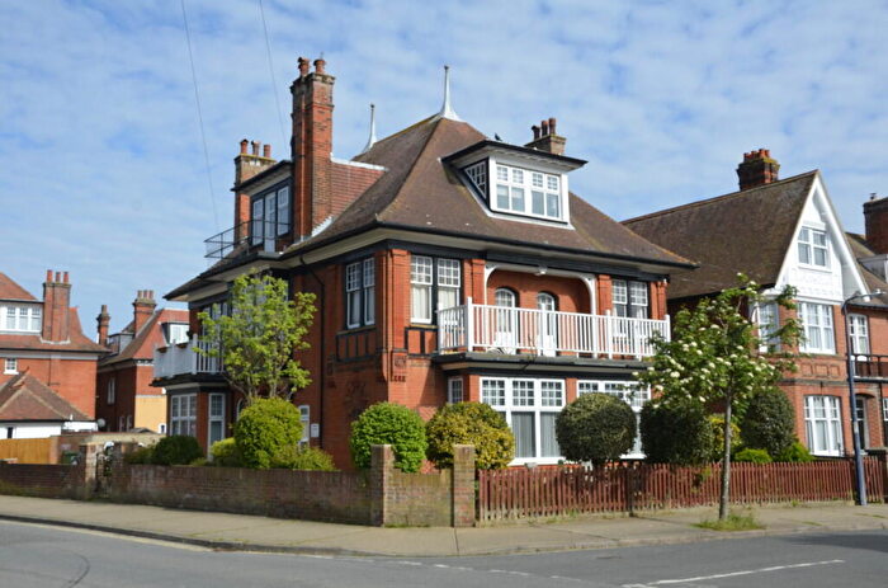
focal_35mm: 38
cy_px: 294
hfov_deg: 51.4
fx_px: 923
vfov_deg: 35.3
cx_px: 444
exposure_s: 1/250
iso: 100
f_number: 8
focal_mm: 25
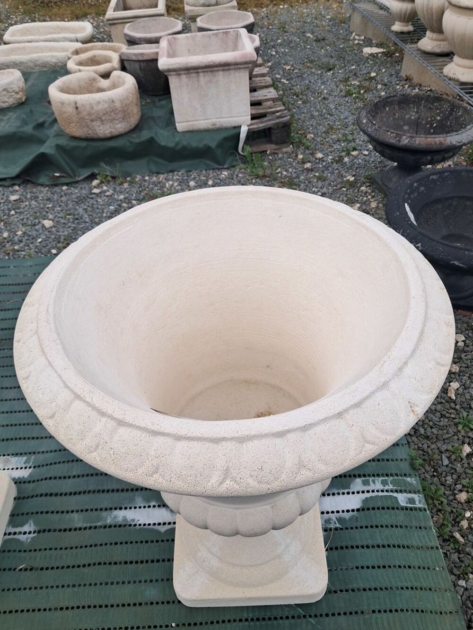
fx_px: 492
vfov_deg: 65.3
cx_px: 236
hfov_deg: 51.4
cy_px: 315
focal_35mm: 27
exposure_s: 1/110
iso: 50
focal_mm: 4
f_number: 1.8
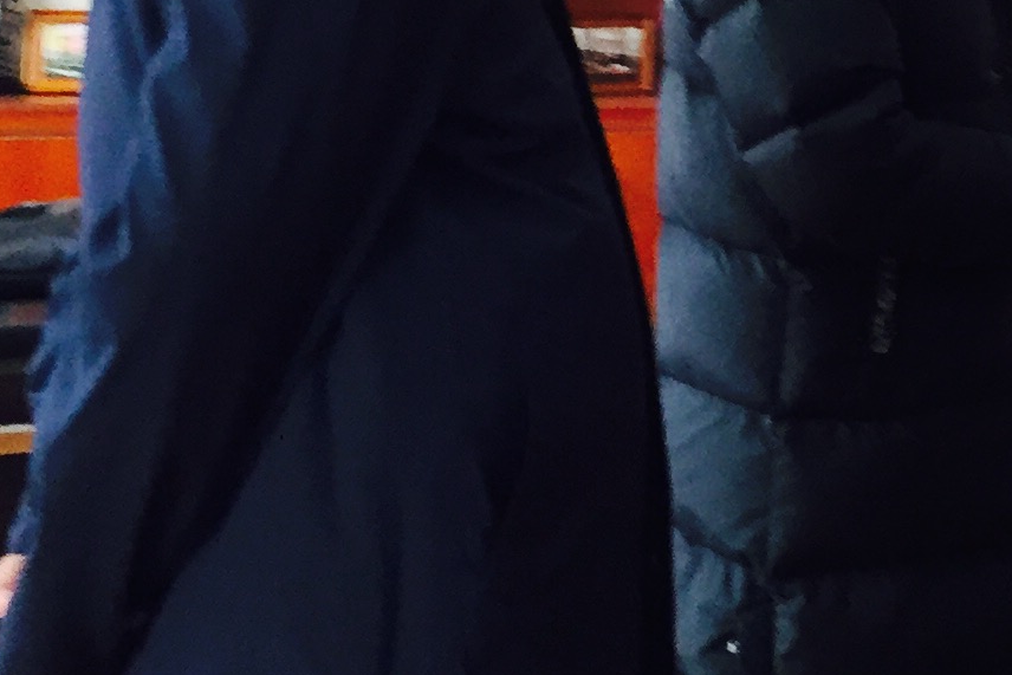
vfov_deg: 11.7
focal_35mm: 115
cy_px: -95
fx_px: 3233
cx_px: 1297
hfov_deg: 16.8
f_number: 2.2
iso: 125
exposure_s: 1/33
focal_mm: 4.15
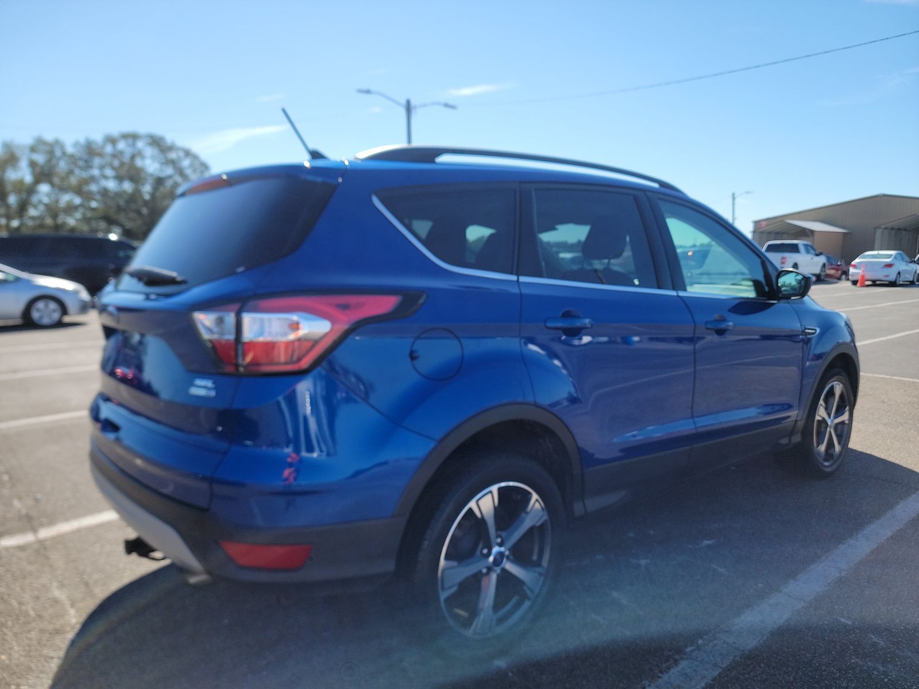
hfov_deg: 71.6
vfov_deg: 56.8
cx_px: 460
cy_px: 344
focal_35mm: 24
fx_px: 637
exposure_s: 1/655
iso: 50
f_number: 1.8
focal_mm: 6.7
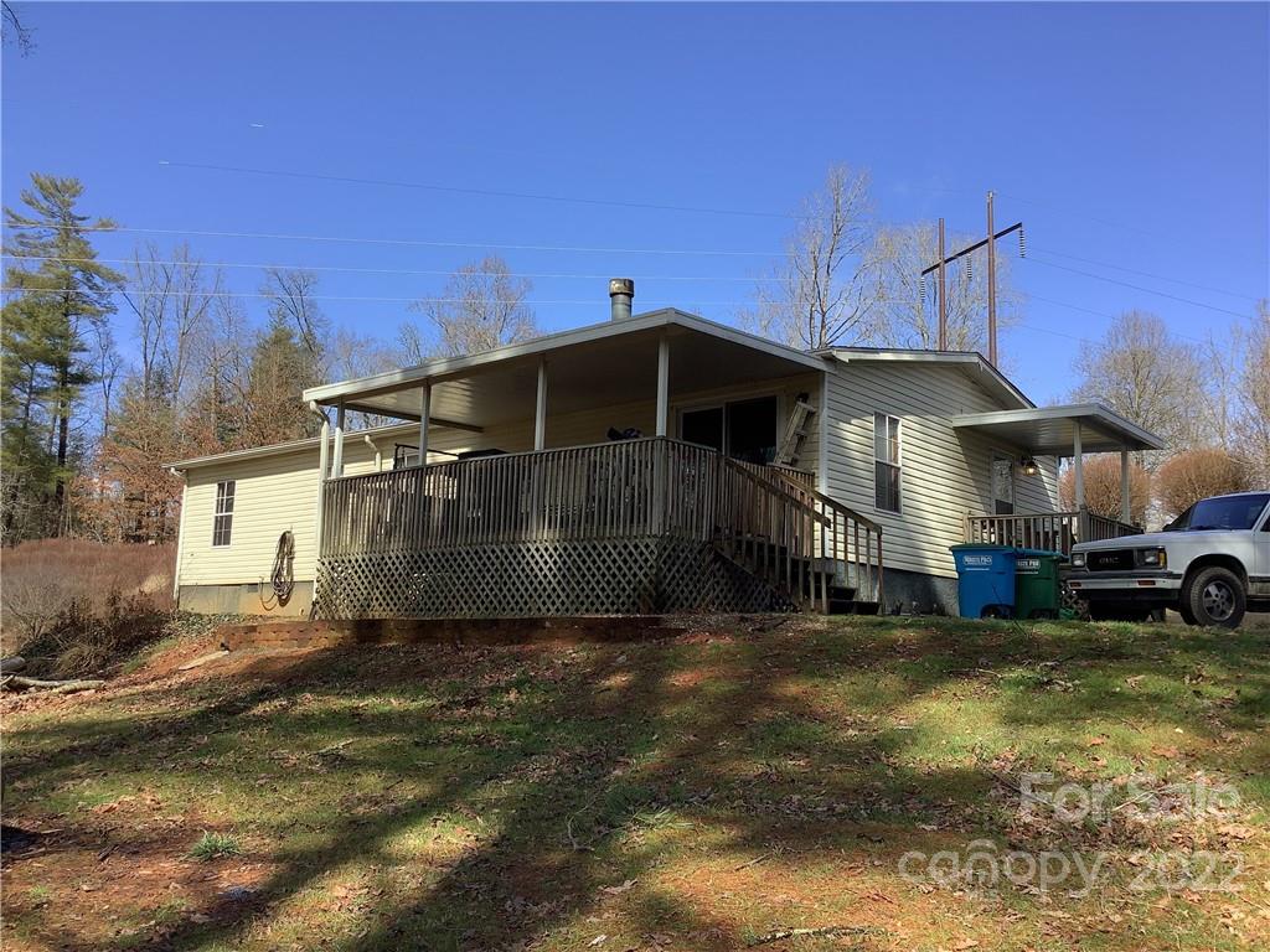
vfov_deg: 45.4
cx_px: 635
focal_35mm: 31
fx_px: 1137
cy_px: 476
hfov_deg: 58.4
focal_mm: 3.3
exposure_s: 1/708
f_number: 2.4
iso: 25
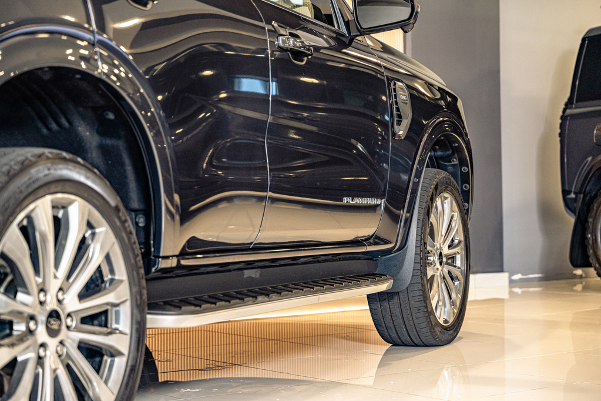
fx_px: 1252
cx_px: 300
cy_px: 200
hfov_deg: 27.0
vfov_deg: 18.2
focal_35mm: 75
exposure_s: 1/200
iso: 640
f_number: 4
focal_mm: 75
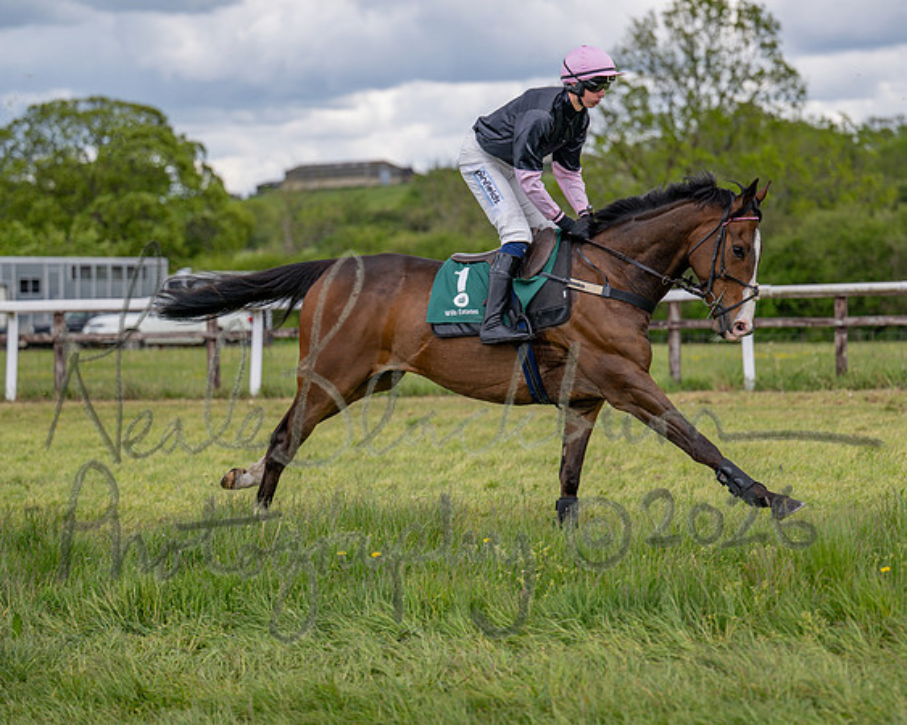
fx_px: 2871
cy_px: 362
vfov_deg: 14.4
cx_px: 454
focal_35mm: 107
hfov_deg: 18.0
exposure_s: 1/2000
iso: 200
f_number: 2.8
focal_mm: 95
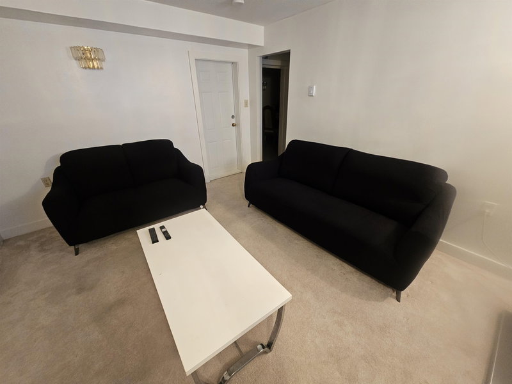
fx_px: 192
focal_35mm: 13
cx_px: 256
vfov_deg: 89.9
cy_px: 192
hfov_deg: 106.2
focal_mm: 2.2
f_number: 2.2
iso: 320
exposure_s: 1/40
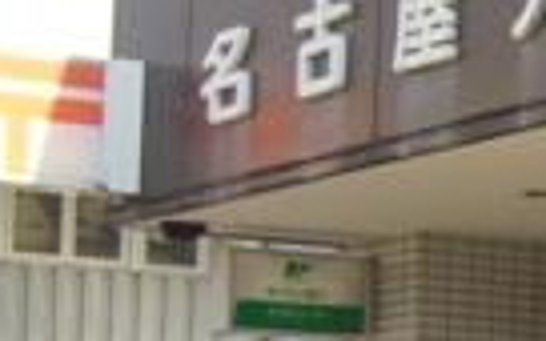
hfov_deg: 11.2
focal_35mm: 174
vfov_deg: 7.5
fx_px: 2589
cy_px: 317
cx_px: 1008
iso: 80
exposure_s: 1/160
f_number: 5.6
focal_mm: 5.8
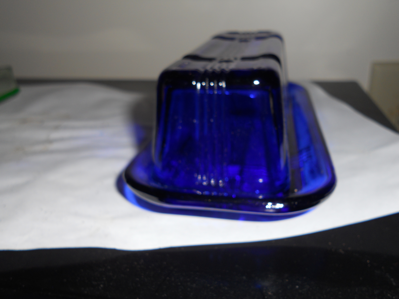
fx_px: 369
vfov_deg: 44.2
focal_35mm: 32
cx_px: 200
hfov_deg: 56.8
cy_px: 150
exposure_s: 1/25
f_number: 8.8
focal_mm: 5.8
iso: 80
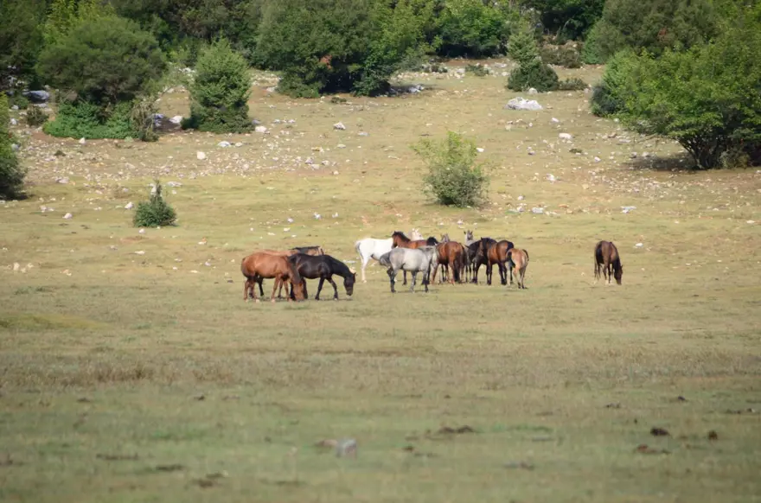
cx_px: 380
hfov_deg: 5.5
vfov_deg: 3.6
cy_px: 252
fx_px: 7907
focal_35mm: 375
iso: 160
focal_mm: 250
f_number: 6.3
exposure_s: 1/320
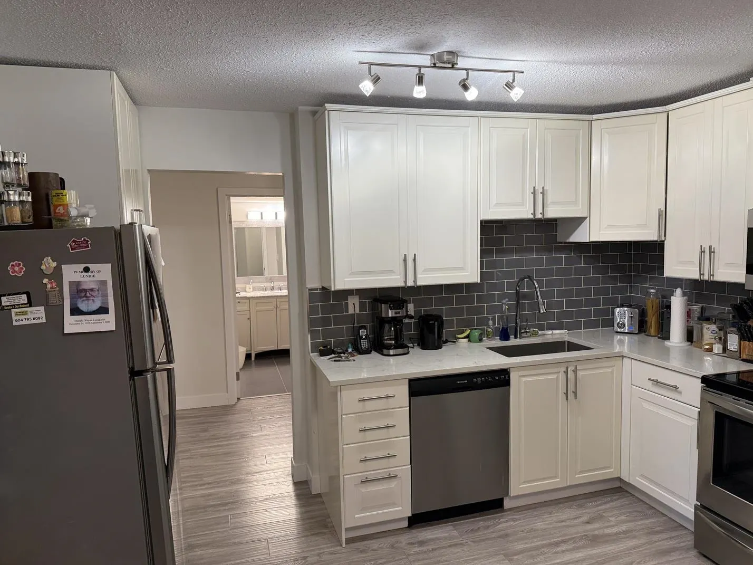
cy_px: 282
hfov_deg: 71.6
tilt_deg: -4.9
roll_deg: +1.7
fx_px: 522
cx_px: 376
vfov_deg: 56.8
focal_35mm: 24
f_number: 1.78
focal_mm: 6.76
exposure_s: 1/120
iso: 200
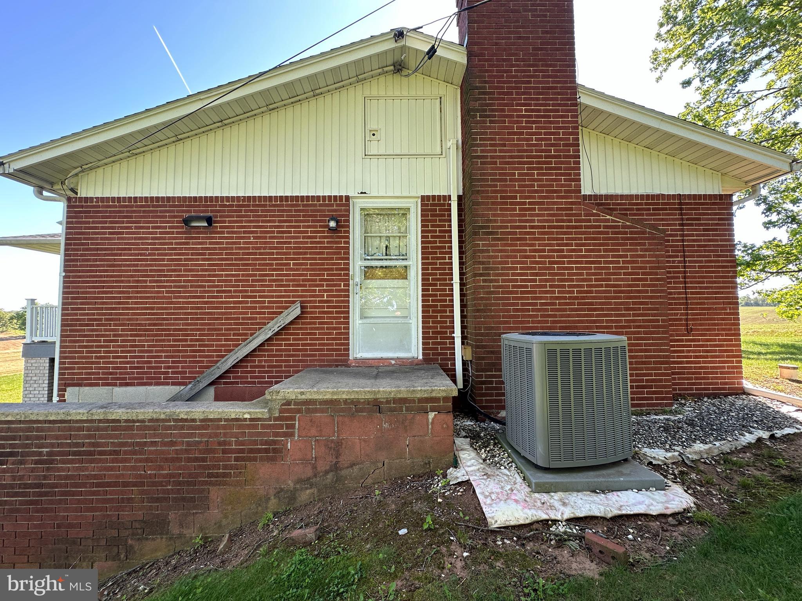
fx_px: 324
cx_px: 401
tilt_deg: +3.4
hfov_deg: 102.1
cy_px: 300
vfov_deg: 85.7
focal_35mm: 14
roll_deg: +0.4
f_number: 2.2
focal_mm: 2.22
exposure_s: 1/120
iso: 40
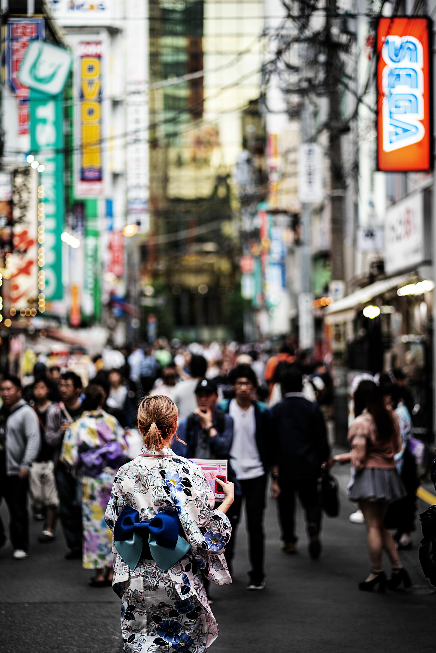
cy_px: 326
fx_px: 1544
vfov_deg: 23.9
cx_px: 218
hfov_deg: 16.1
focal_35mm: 85
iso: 100
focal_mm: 85
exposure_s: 1/250
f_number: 1.8
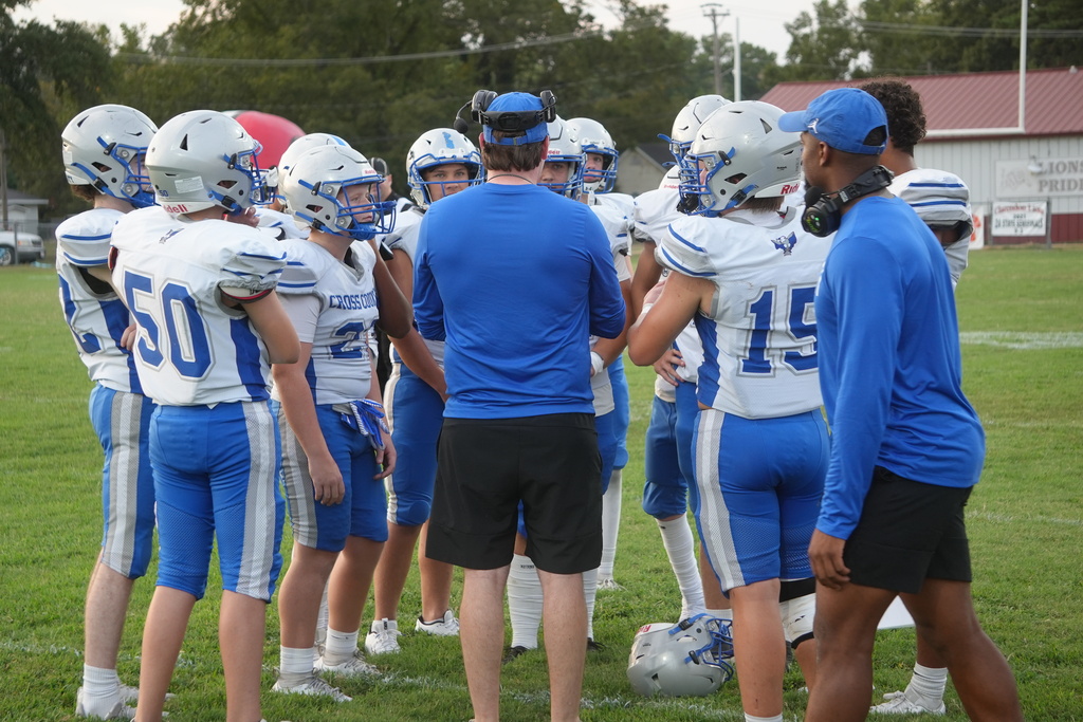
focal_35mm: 87
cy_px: 361
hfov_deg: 23.4
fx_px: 2617
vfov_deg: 15.7
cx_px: 542
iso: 500
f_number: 4.5
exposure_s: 1/160
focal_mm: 58
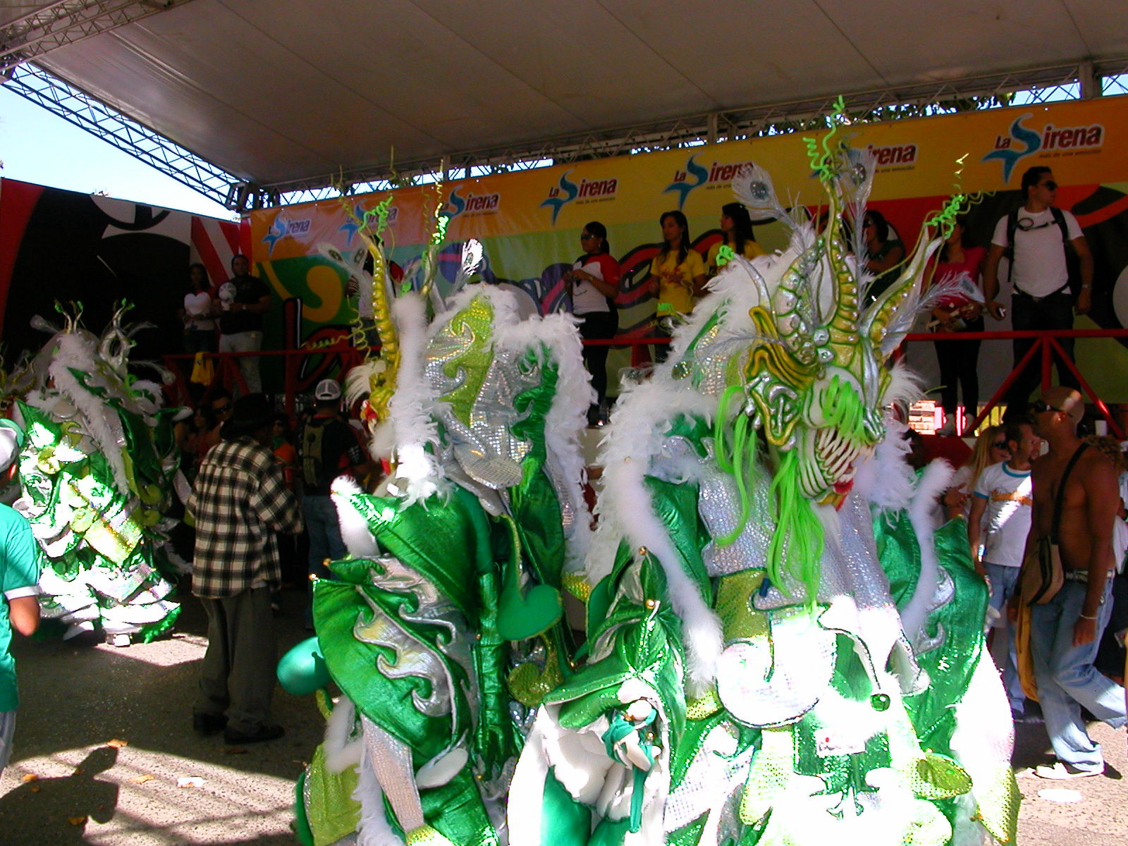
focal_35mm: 37
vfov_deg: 38.7
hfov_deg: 50.1
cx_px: 564
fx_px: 1206
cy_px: 423
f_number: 4.5
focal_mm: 5.6
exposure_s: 1/219
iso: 100
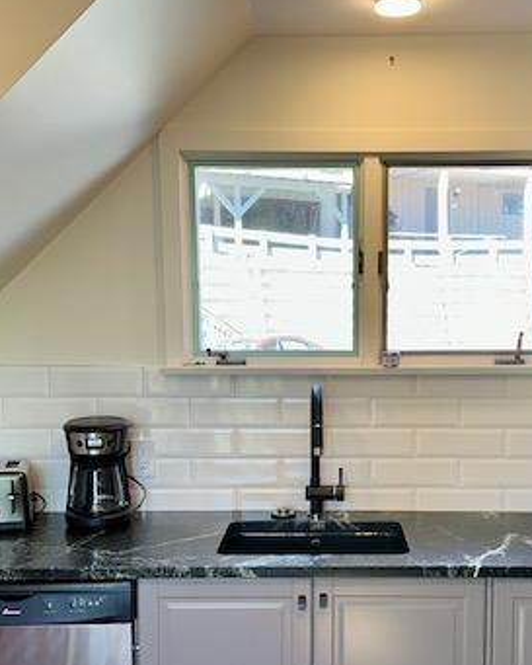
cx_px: 339
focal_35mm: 44
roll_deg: +0.0
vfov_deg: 41.7
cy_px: 413
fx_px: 866
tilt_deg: -6.7
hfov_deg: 34.0
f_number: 1.78
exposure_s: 1/120
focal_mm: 6.86
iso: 125
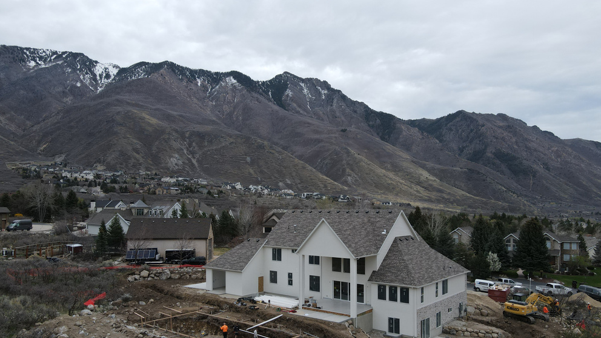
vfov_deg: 42.6
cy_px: 207
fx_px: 430
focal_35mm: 27
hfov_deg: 69.8
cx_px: 309
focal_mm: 4.5
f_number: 2.8
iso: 100
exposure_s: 1/500
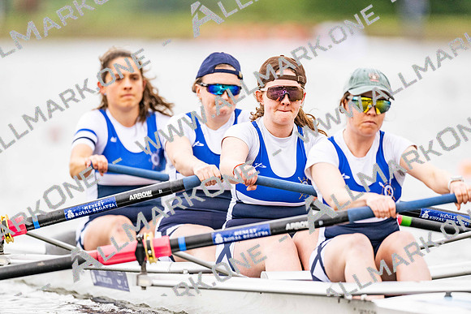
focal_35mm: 600
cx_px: 236
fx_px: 7851
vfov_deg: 2.3
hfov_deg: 3.4
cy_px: 157
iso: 1800
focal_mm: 600
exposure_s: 1/2500
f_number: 4
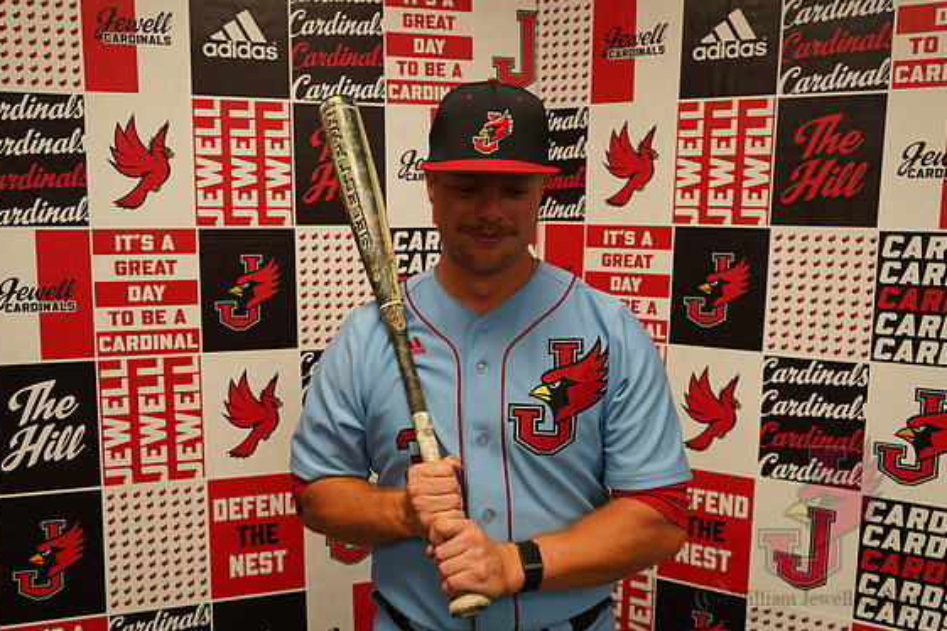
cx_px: 464
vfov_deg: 43.6
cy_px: 311
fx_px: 789
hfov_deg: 61.9
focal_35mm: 30
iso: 800
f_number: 4
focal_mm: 29
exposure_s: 1/160
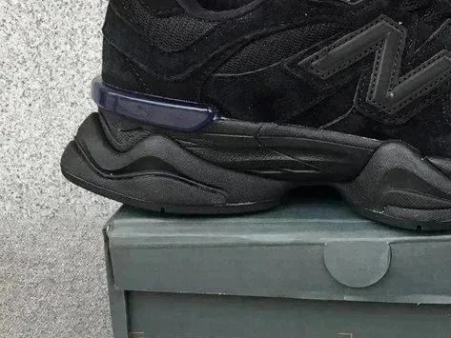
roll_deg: +0.2
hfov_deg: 31.4
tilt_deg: -21.6
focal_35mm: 59
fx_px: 769
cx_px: 391
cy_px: 190
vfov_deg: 24.8
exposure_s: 1/100
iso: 32
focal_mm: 3.3
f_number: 2.4
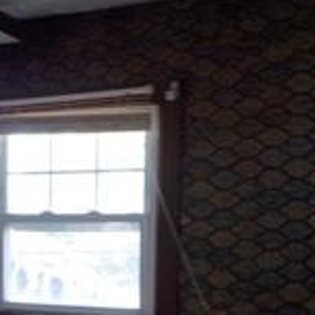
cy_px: 255
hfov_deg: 19.7
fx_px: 803
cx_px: -139
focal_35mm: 78
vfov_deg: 21.9
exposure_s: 1/30
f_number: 3.3
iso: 180
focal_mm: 4.1
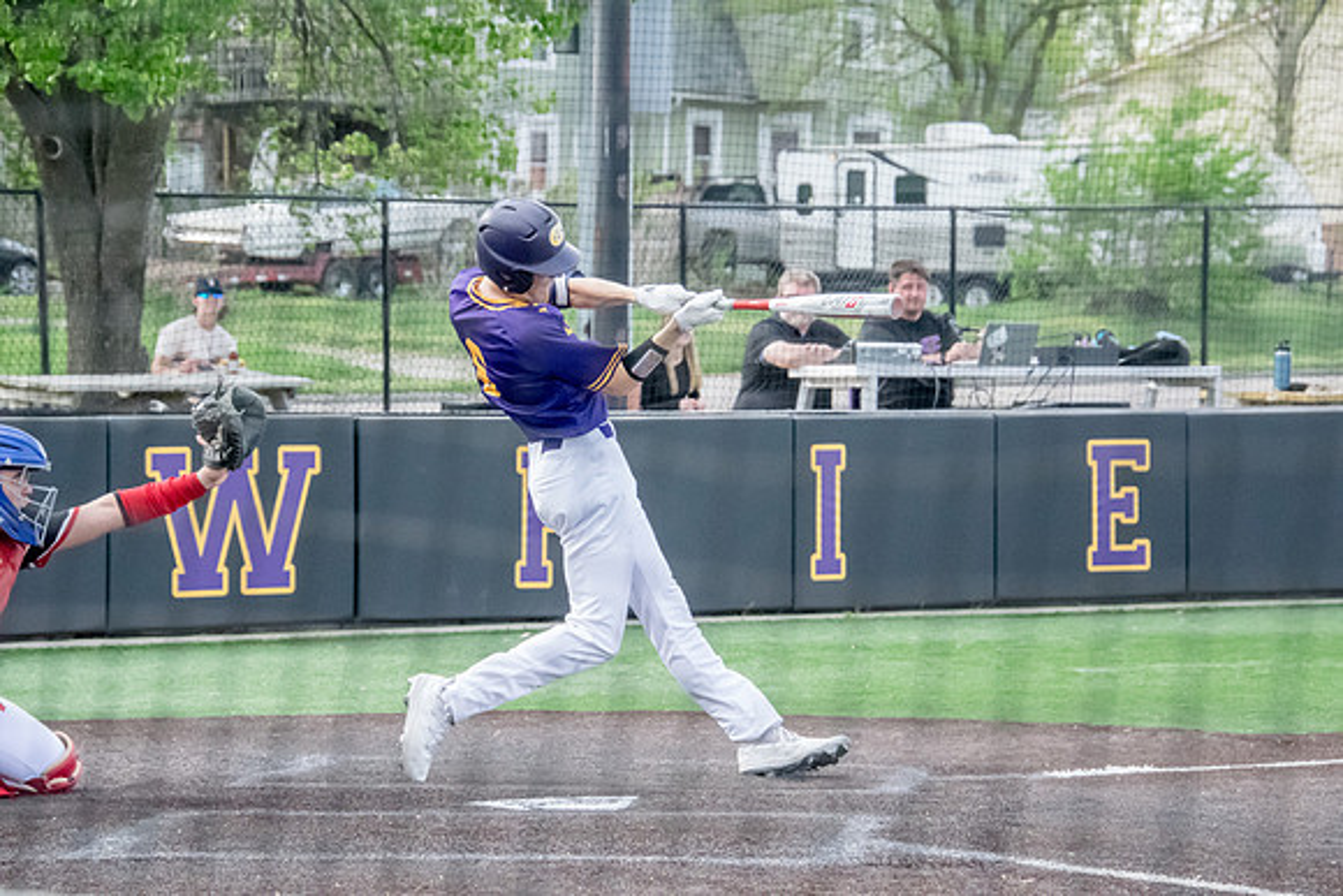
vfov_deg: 9.2
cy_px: 448
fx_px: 5597
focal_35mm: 150
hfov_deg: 13.7
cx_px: 672
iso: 5000
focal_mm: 100
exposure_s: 1/4000
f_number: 5
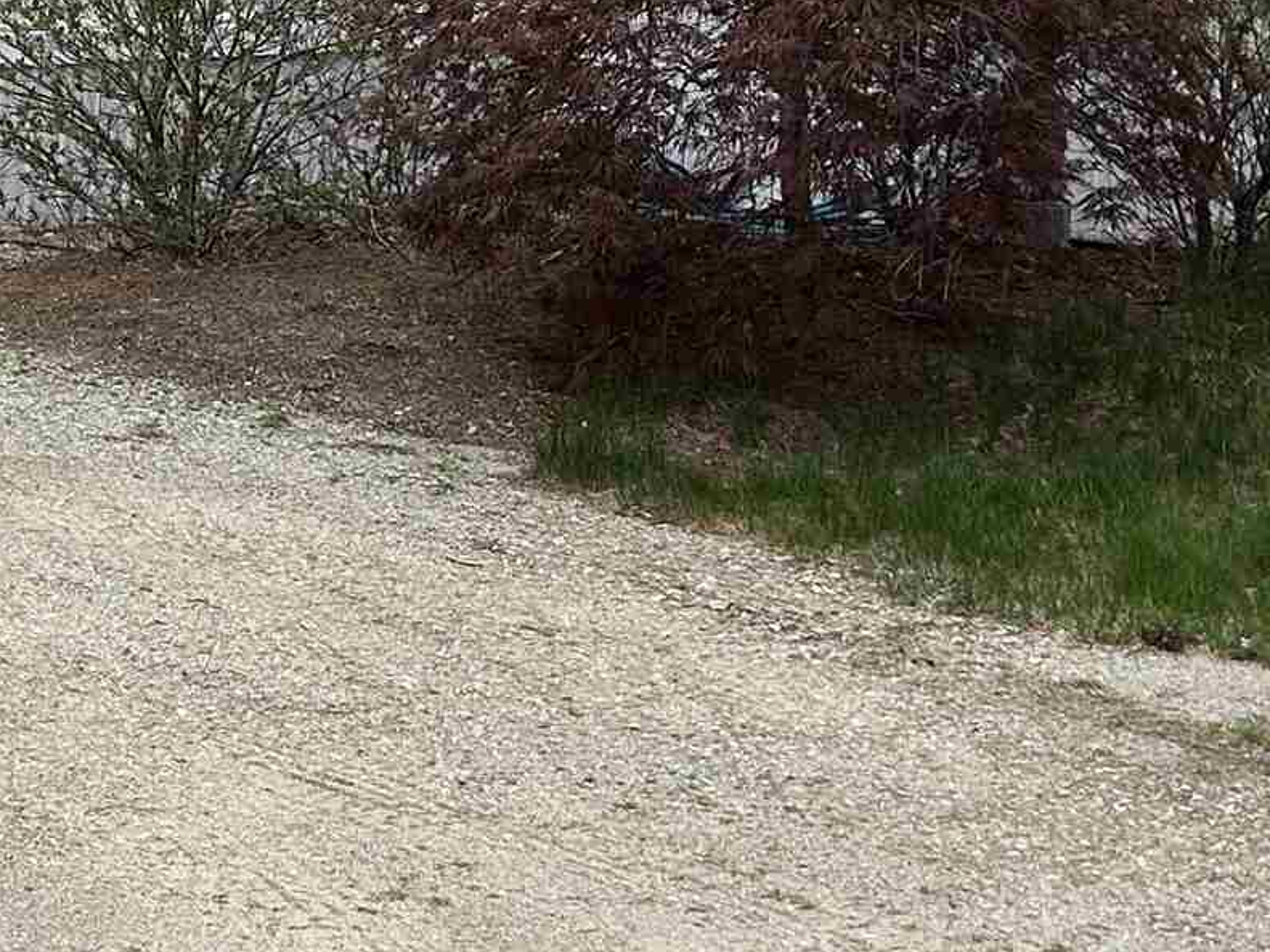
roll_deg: -0.5
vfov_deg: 14.5
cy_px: 67
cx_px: -284
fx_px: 3705
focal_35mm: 101
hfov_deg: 18.4
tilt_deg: -4.0
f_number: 1.5
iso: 50
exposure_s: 1/1468
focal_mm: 5.7
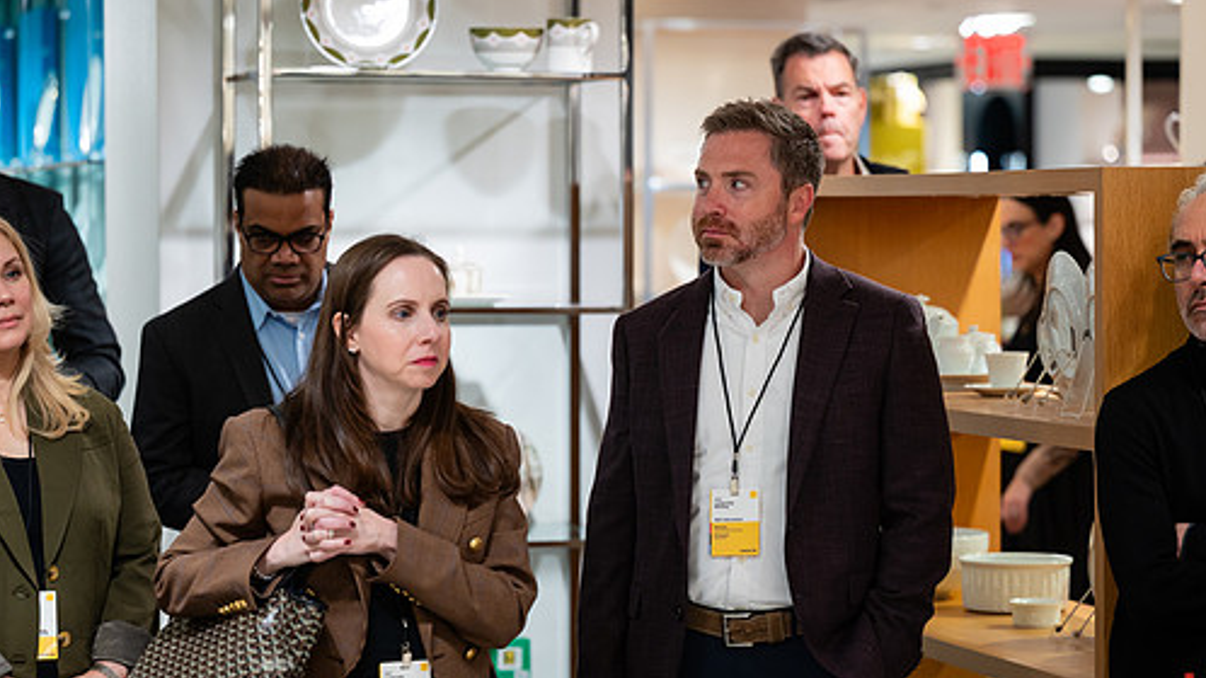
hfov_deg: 17.3
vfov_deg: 9.8
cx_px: 654
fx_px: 3965
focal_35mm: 124
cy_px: 332
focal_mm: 101
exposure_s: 1/160
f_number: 3.2
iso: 640
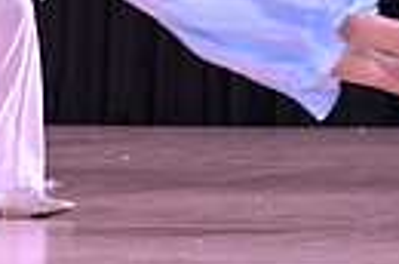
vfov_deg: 1.6
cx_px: 209
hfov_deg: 2.5
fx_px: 9155
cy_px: -198
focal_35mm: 828
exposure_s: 1/200
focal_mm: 185
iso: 1600
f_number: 4
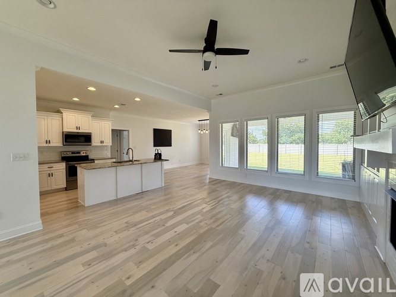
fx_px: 160
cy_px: 148
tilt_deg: -1.9
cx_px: 198
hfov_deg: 102.1
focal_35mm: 14
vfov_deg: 85.7
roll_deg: +0.1
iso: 64
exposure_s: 1/122
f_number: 2.2
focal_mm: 2.22
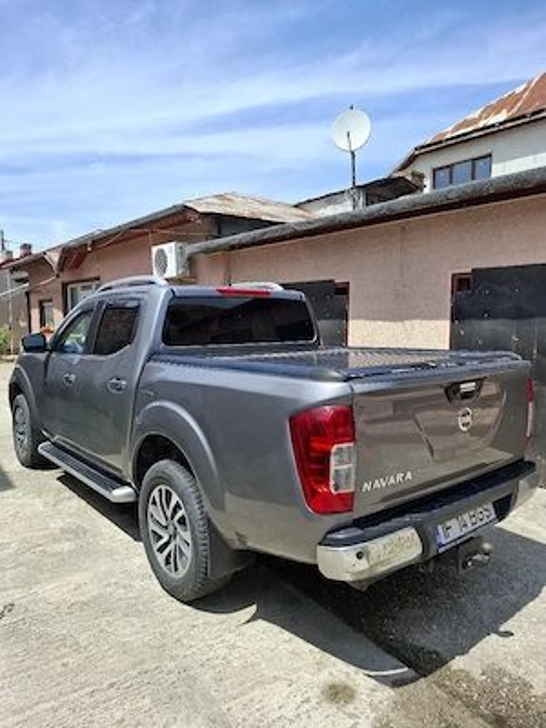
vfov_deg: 73.9
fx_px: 484
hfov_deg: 58.9
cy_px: 364
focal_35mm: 23
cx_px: 273
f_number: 1.8
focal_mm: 5.54
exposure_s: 1/1667
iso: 50
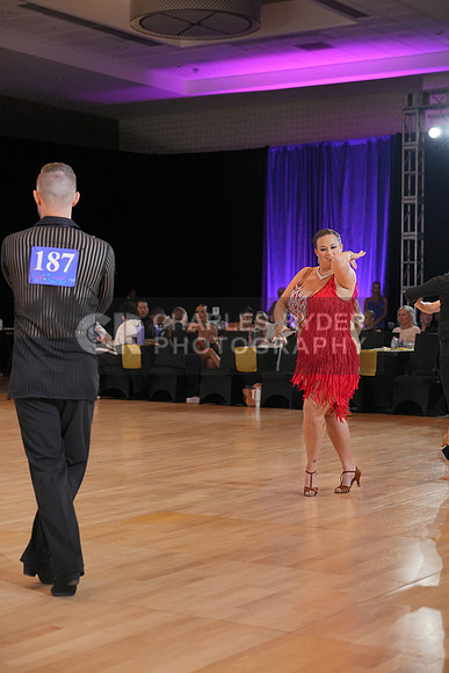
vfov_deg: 31.0
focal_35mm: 65
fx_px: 1215
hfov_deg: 20.9
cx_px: 224
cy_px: 336
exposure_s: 1/500
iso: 2500
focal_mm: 65
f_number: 3.5
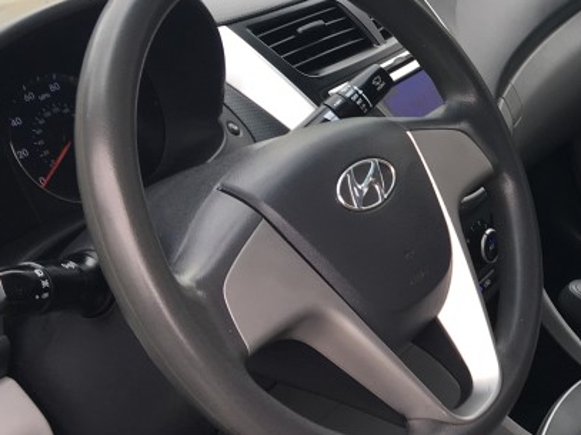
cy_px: 163
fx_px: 1225
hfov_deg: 24.8
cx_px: 642
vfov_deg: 20.1
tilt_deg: -22.7
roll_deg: +2.2
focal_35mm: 73
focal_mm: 4.15
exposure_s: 1/127
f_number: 2.2
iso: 25
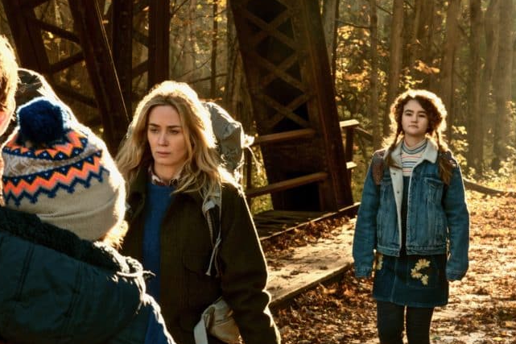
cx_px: 171
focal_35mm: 147
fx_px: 2106
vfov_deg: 9.3
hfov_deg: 13.9
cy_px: 228
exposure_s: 1/100
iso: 1250
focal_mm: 92
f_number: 18
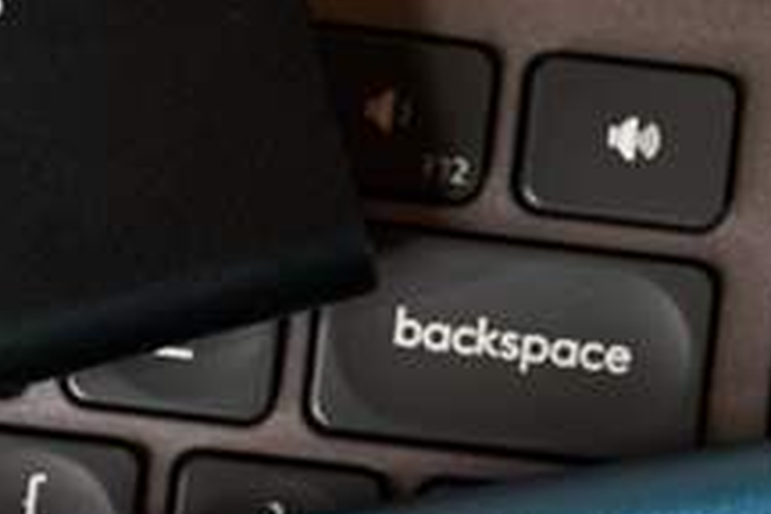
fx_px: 5546
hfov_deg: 7.9
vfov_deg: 5.3
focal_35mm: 259
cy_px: 491
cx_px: -121
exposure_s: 1/100
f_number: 4.5
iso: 800
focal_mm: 70
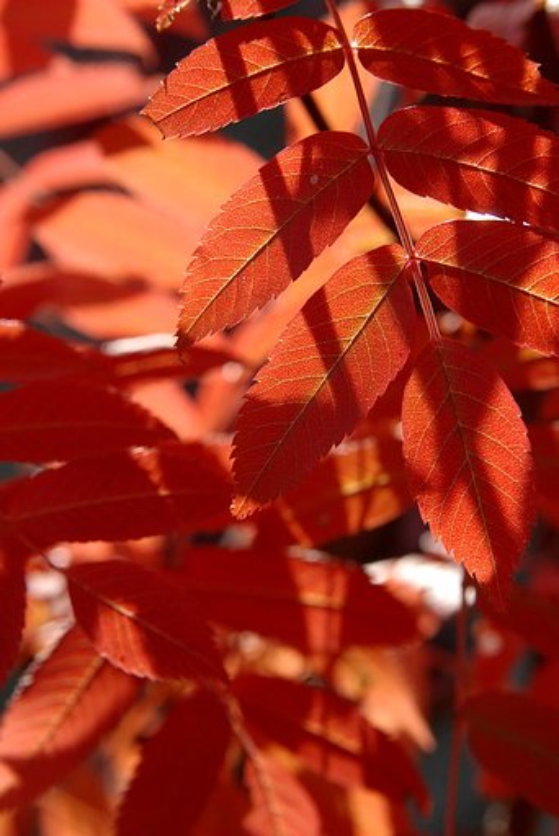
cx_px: 280
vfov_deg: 18.2
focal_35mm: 112
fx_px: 2617
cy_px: 418
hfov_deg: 12.2
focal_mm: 75
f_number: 9
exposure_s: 1/500
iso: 400
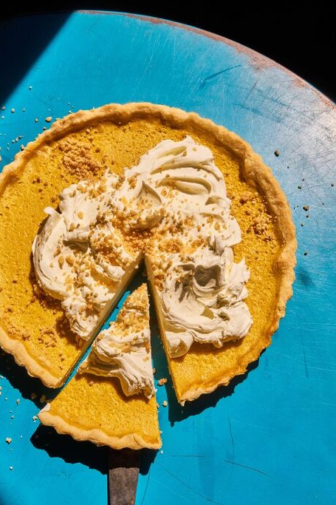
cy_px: 268
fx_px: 574
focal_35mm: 41
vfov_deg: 47.4
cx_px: 147
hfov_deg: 32.6
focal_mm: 35
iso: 400
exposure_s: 1/320
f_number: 13
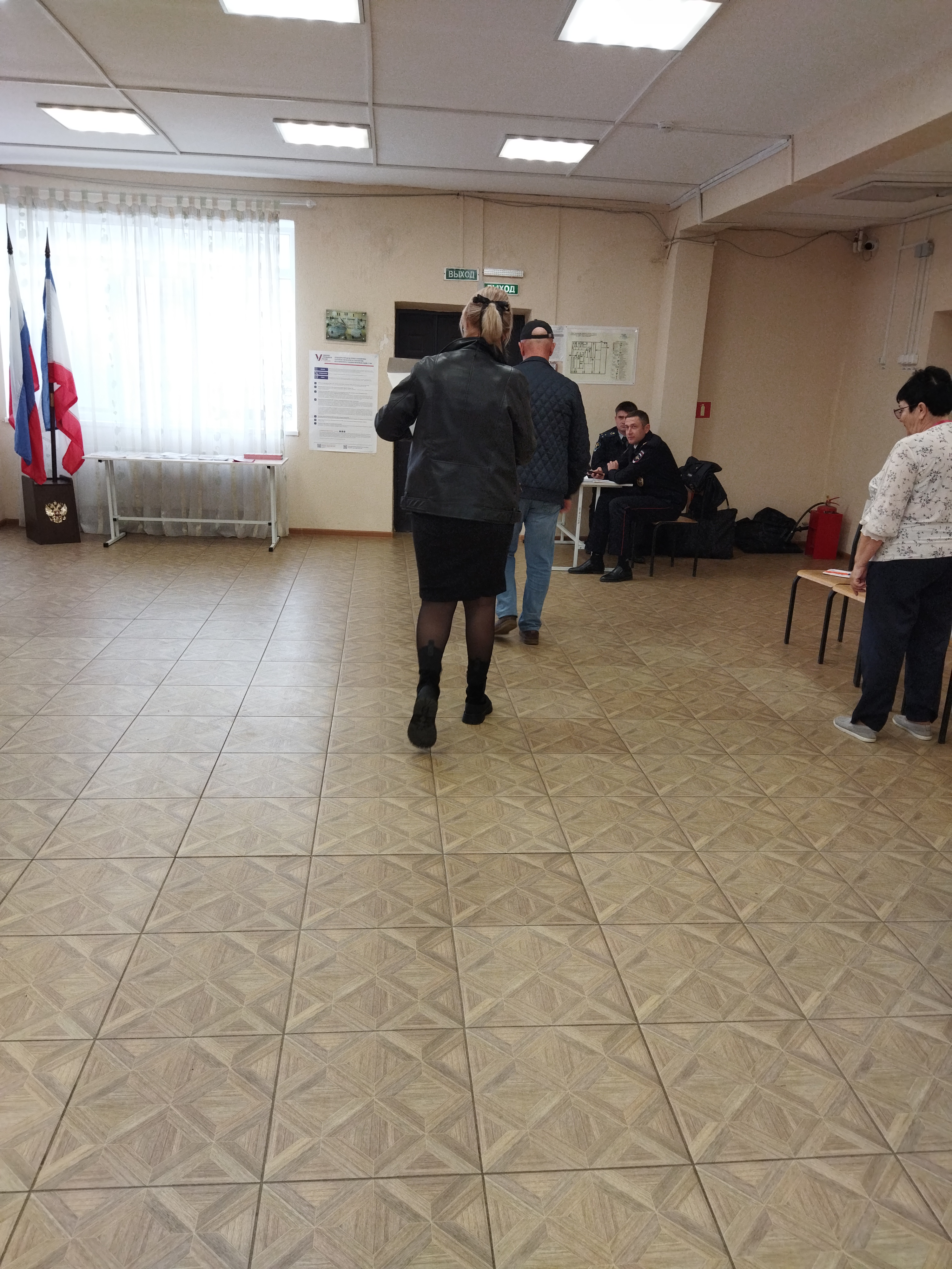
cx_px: 476
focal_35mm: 27
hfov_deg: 51.4
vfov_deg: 65.3
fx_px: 990
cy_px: 634
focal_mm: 4.71
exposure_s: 1/100
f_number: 1.79
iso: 175
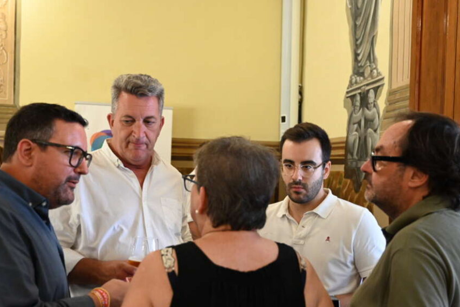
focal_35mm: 42
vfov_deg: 31.8
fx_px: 537
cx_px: 239
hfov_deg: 46.4
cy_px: 183
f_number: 4
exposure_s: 1/250
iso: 6400
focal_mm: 35
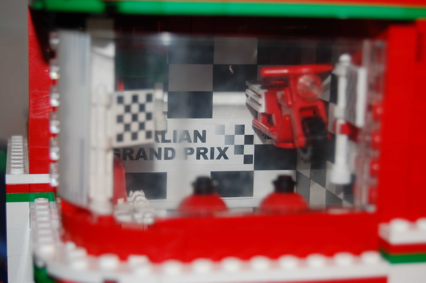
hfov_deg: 26.0
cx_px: 213
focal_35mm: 78
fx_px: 922
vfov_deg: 17.5
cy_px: 142
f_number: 5.6
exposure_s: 1/125
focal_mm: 52
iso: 200
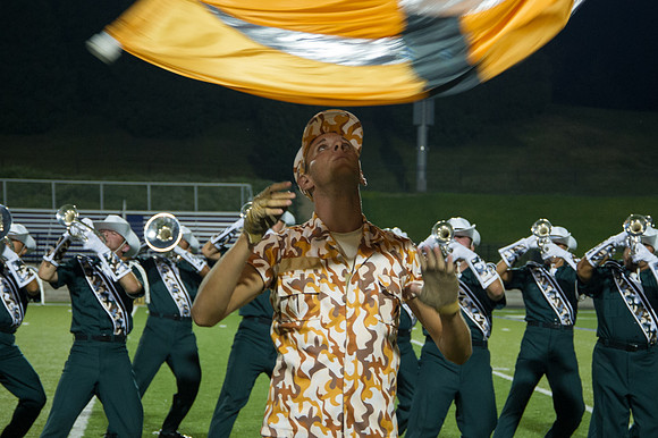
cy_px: 309
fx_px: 1796
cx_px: 347
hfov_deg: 20.8
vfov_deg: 13.9
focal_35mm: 98
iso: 2000
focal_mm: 65
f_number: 5
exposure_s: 1/160
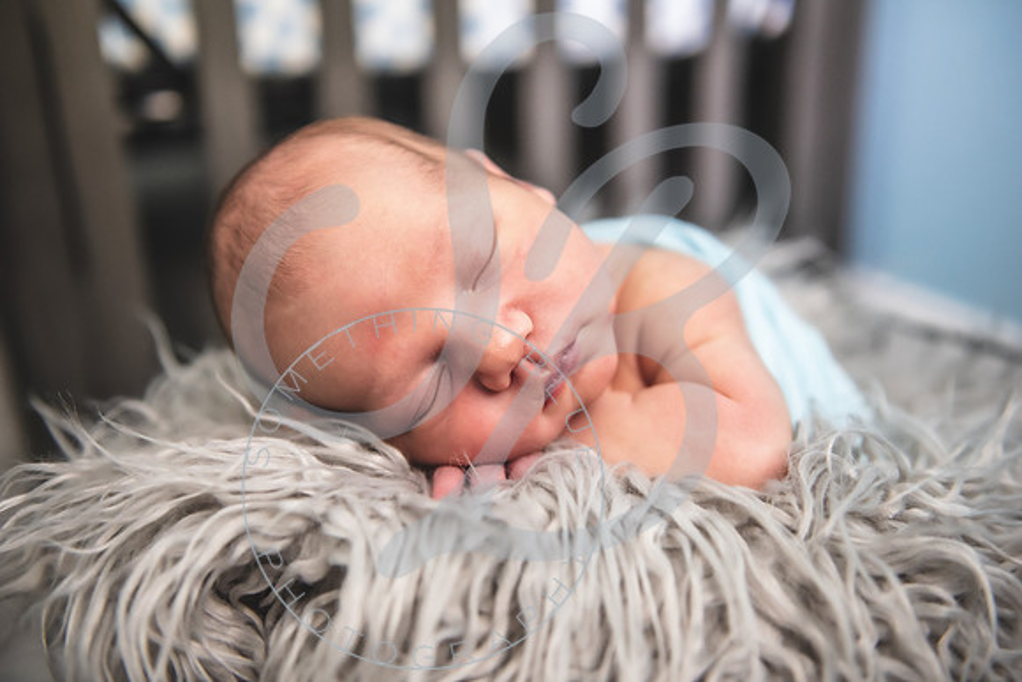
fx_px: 1136
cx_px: 511
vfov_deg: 33.4
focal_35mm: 40
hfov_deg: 48.4
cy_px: 341
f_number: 2.8
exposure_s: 1/100
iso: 2500
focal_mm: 40
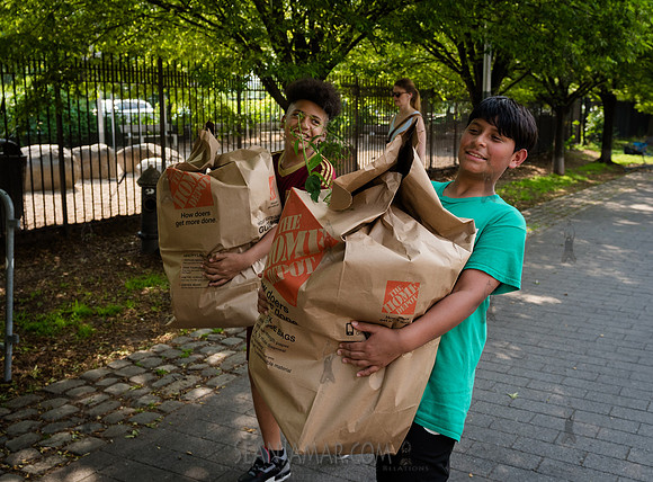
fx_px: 704
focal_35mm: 38
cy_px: 217
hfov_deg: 49.7
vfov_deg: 37.8
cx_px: 345
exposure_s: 1/500
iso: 500
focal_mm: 24
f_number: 4
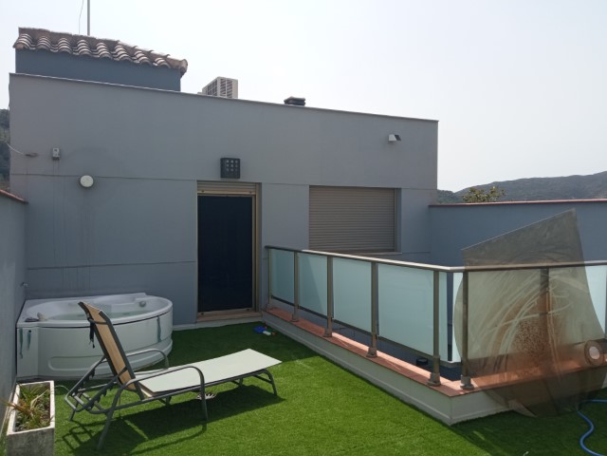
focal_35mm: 27
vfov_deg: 51.4
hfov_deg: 65.3
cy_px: 228
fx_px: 473
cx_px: 304
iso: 113
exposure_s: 1/1120
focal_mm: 3.79
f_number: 2.2
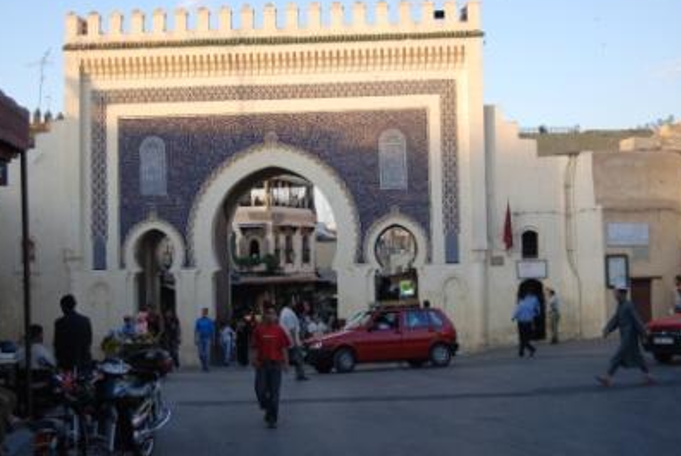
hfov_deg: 37.8
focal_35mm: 53
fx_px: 995
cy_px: 205
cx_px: 318
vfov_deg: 25.8
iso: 200
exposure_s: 1/60
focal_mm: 31
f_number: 4.5
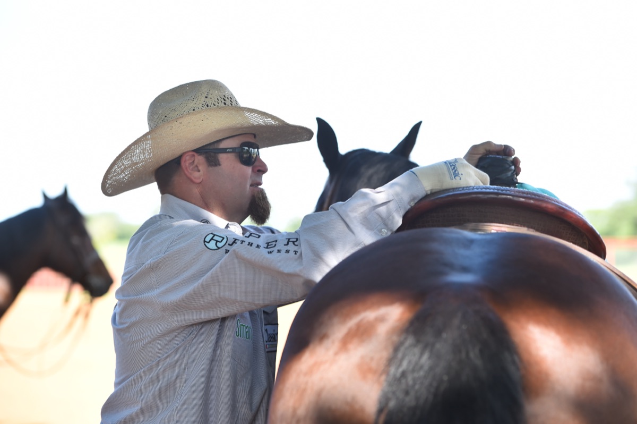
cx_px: 318
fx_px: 1803
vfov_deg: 13.4
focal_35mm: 102
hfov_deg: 20.0
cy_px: 212
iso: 320
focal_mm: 102
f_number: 4
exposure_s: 1/500
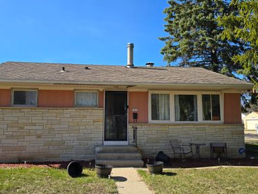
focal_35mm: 30
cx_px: 109
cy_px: 108
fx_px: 224
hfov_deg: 59.6
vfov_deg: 46.8
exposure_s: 1/521
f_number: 1.7
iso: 12
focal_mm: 6.3
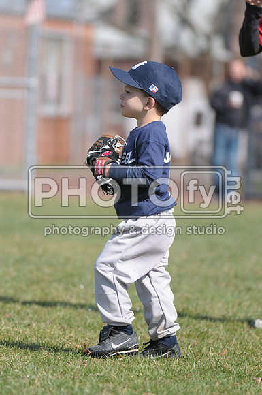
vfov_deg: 6.9
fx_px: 3285
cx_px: 131
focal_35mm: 300
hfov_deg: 4.6
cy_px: 198
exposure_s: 1/2000
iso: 400
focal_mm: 200
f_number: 4
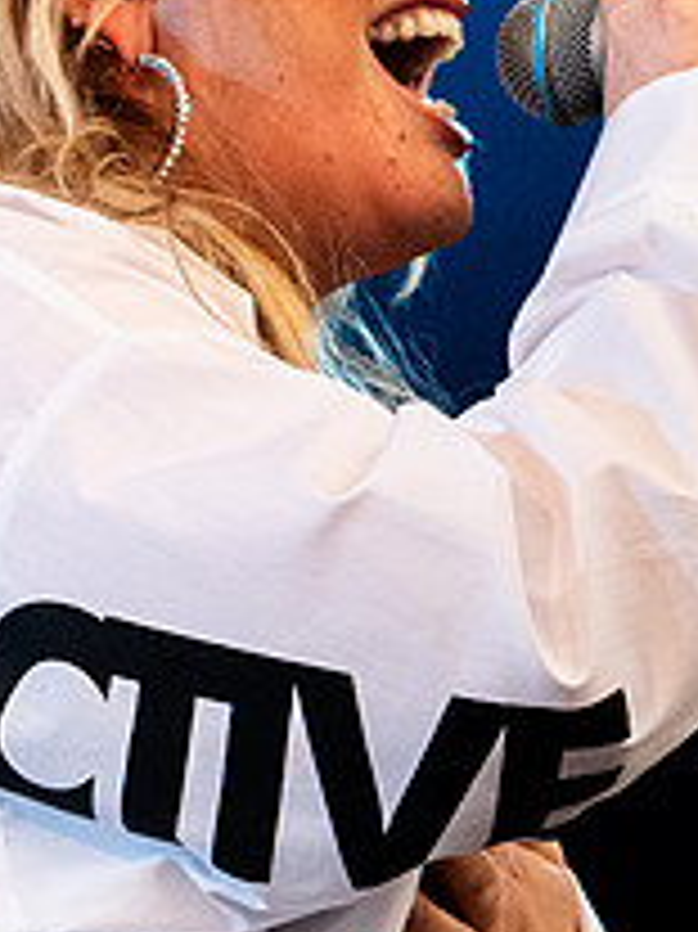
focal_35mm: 517
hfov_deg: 2.9
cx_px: 284
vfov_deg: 3.8
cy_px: 18
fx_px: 13914
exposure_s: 1/1250
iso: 4000
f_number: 4.5
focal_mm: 135
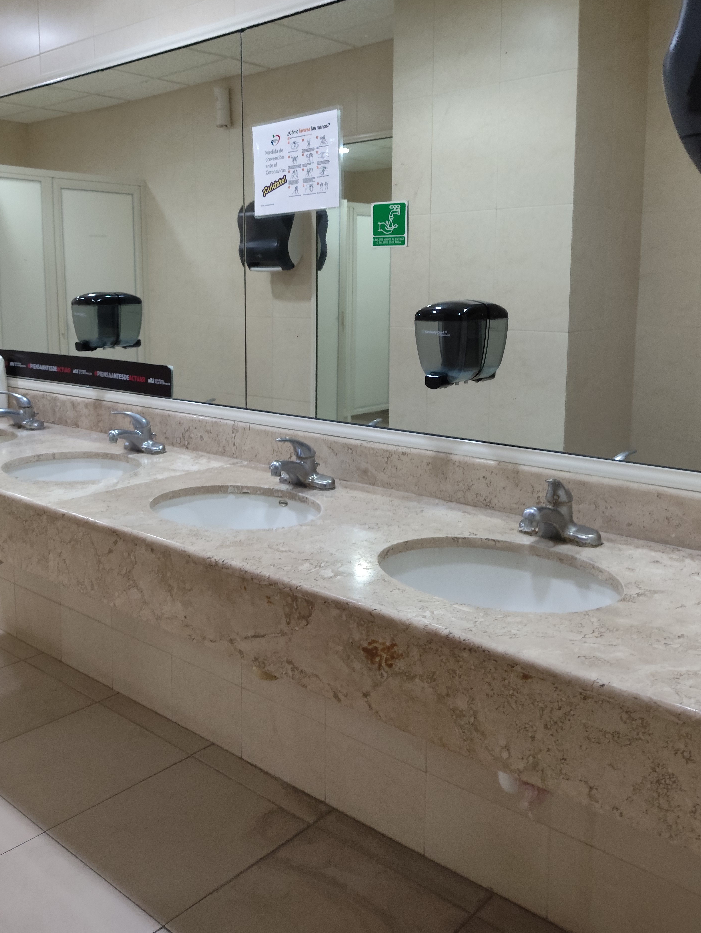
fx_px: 836
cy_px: 392
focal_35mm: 31
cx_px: 313
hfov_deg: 45.4
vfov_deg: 58.0
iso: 640
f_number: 1.79
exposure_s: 1/30
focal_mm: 4.71
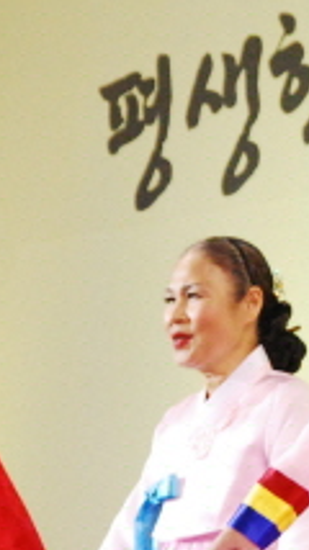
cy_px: 266
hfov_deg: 3.0
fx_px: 5869
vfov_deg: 5.4
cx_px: 489
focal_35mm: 402
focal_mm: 78
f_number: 6.3
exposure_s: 1/100
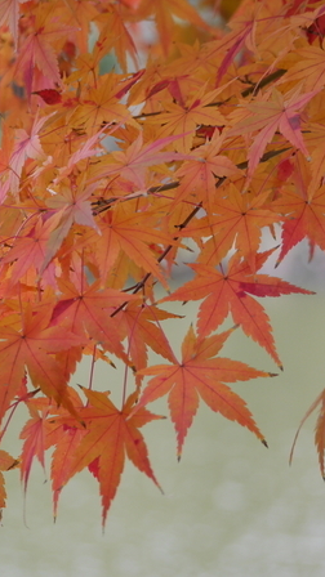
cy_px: 288
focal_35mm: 219
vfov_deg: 9.8
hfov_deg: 5.5
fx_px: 3355
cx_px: 25
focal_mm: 75
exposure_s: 1/160
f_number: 4.8
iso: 320
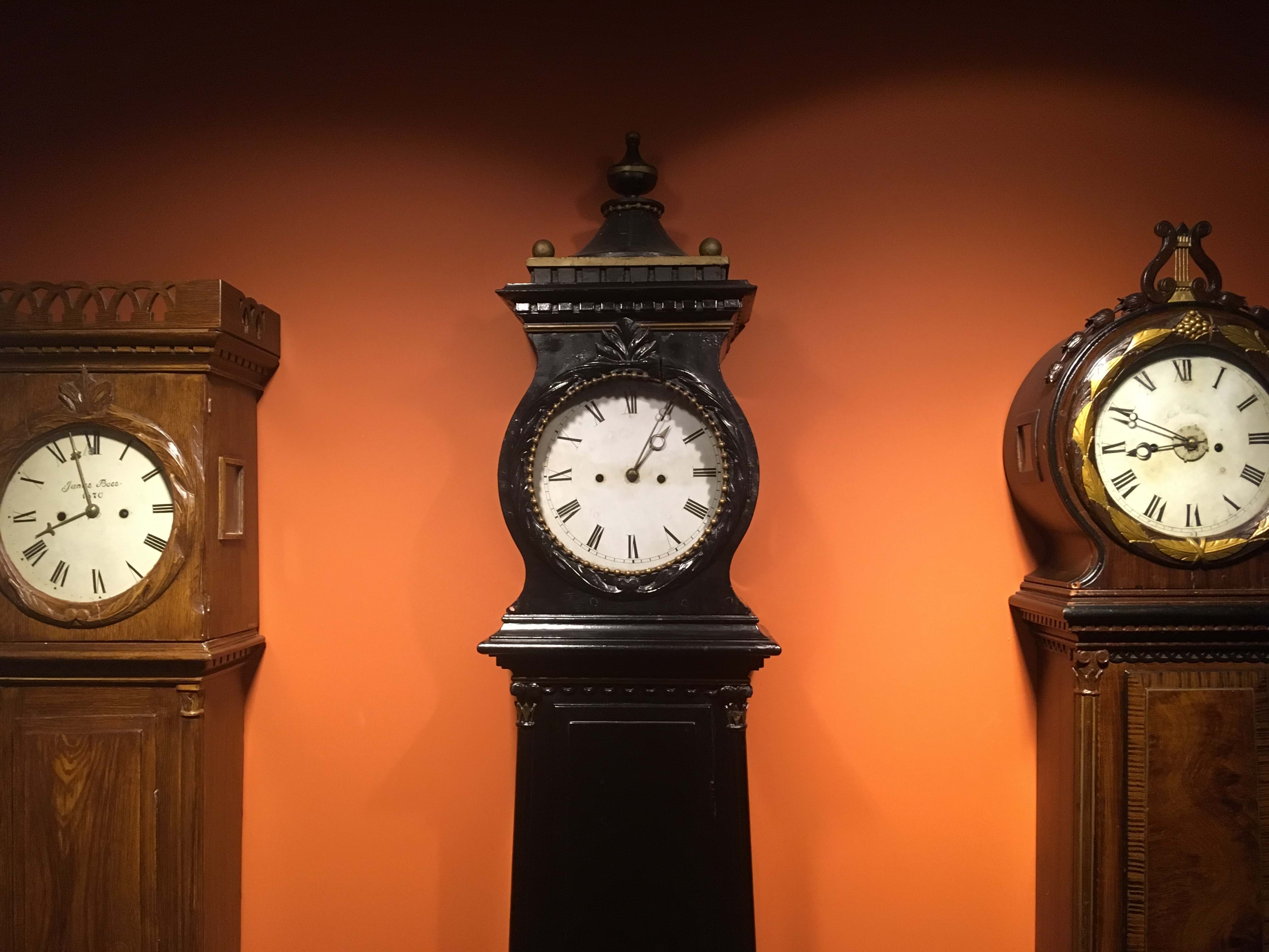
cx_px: 634
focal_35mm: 29
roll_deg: +0.6
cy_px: 476
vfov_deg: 48.2
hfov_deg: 61.7
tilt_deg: +4.0
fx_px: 1063
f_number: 2.2
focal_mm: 4.15
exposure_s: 1/20
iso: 200
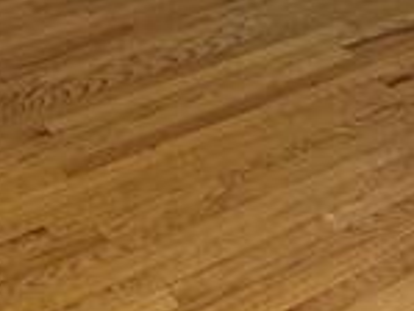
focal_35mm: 96
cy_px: -497
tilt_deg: +1.7
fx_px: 1149
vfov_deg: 11.7
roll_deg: +1.5
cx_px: 289
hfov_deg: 20.3
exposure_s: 1/120
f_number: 2.2
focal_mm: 2.22
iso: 200
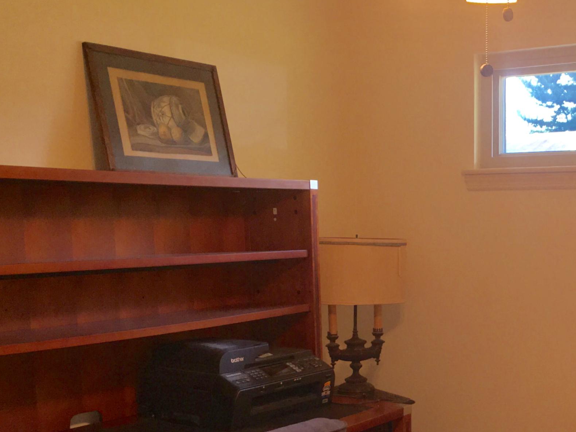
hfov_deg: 33.9
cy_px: 325
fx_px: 915
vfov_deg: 26.2
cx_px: 465
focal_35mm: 55
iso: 25
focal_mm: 4.15
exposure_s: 1/56
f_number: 2.2
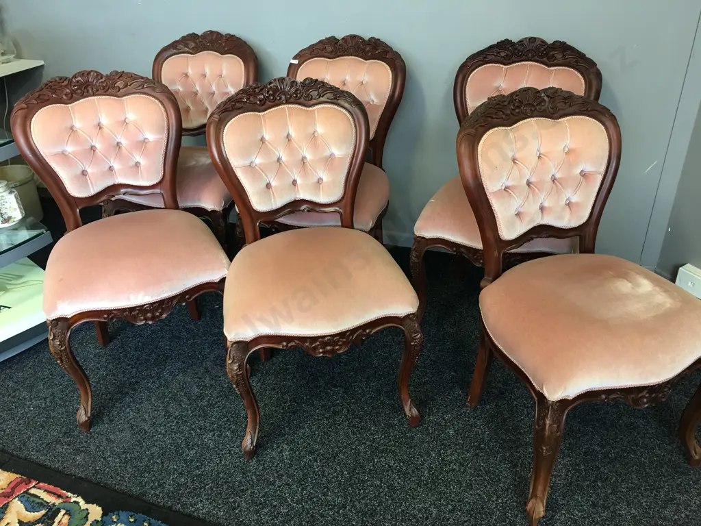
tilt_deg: -29.0
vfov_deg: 48.2
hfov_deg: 61.7
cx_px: 350
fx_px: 587
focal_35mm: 29
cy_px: 263
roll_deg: +1.6
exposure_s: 1/17
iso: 50
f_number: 2.2
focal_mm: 4.15
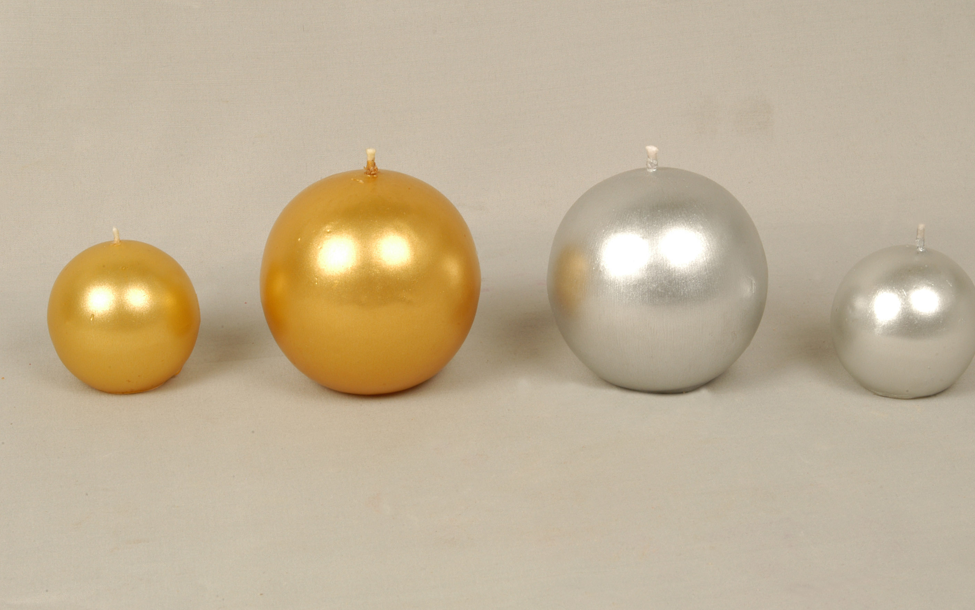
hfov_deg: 23.2
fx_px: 2379
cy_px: 290
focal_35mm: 90
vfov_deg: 14.6
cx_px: 504
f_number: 20
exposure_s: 1/60
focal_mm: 55
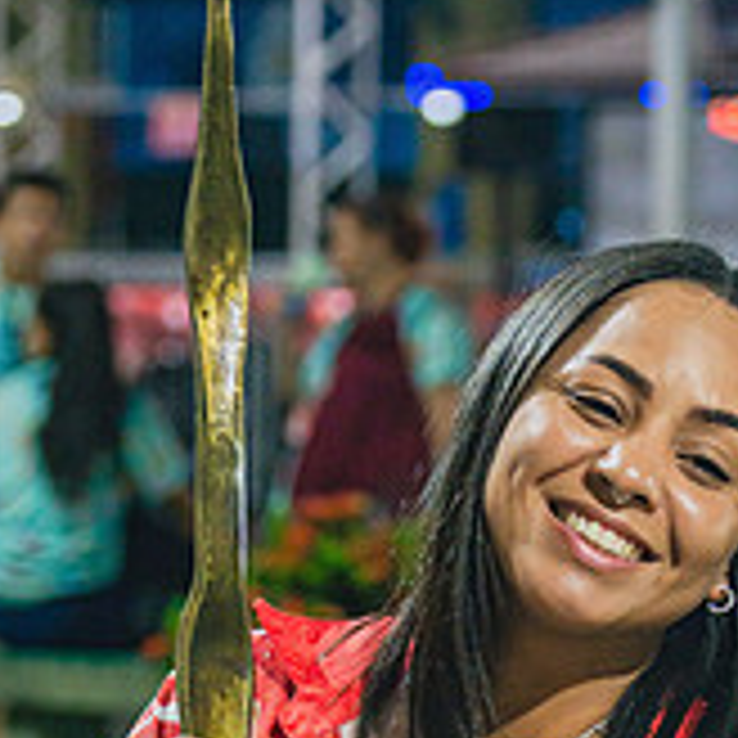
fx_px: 5741
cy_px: 765
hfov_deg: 7.4
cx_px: 513
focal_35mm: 238
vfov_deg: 7.3
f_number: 5.6
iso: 1000
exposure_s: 1/125
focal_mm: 102
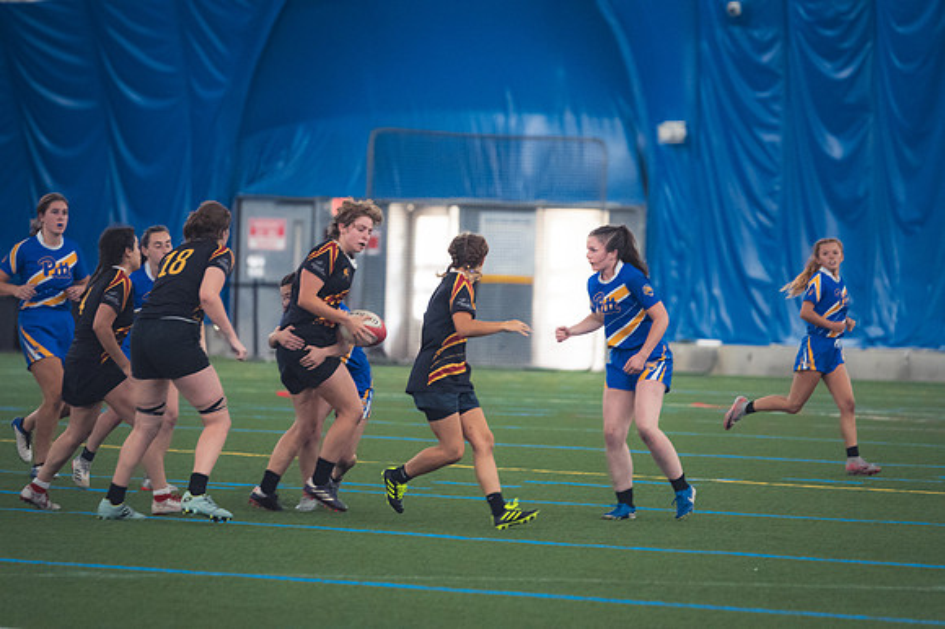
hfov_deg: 6.9
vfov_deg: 4.6
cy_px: 314
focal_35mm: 300
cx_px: 472
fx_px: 7870
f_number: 2.8
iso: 3200
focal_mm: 200
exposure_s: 1/320
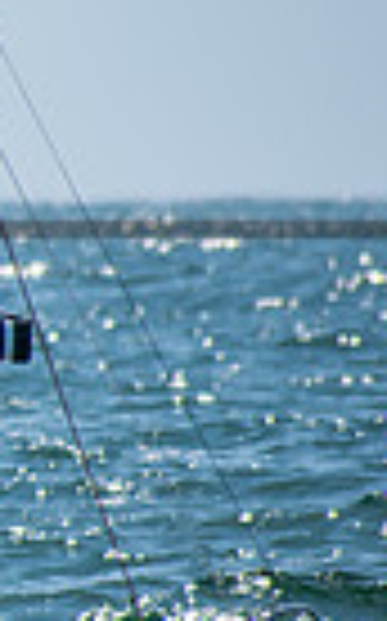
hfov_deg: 0.8
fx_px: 26668
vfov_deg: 1.3
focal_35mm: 1577
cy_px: 335
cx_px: -796
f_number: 6.3
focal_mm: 240
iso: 200
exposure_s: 1/1250
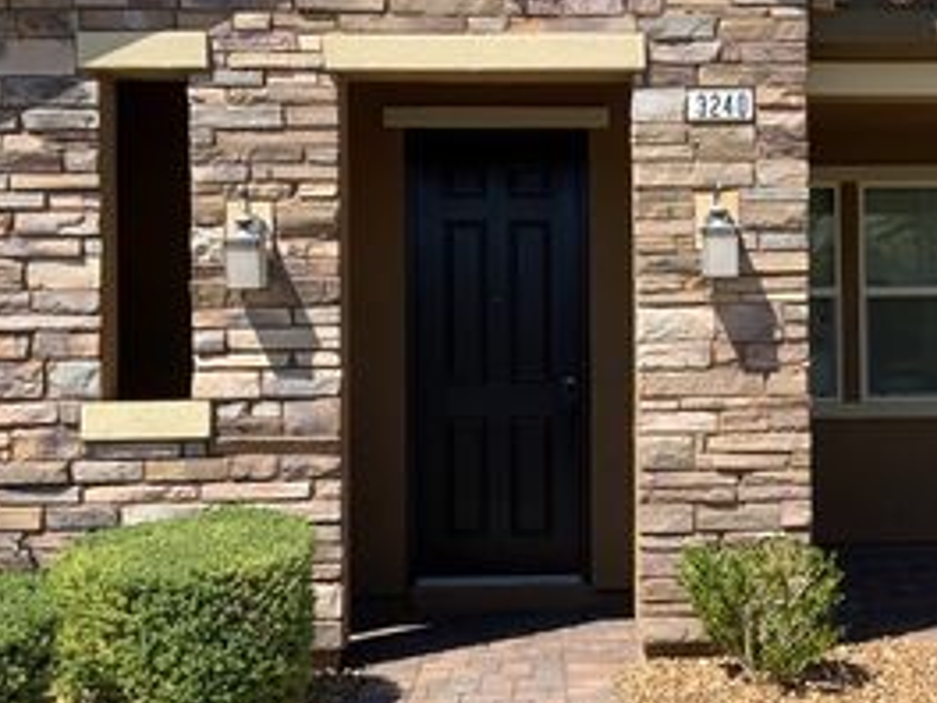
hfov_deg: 34.6
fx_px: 1489
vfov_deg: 26.6
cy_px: 343
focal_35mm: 55
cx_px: 632
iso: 16
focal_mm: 3
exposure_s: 1/1451
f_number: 1.8
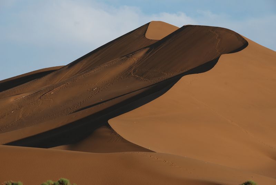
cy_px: 92
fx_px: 1094
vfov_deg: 9.7
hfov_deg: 14.4
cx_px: 138
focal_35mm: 142
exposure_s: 1/125
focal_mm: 95
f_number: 11
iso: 100
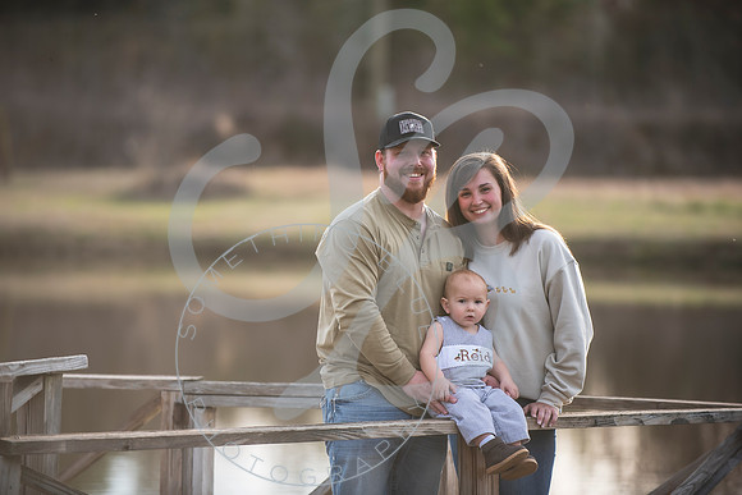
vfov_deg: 6.9
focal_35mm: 200
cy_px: 248
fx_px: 4123
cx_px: 371
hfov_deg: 10.3
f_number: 2.8
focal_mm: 200
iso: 100
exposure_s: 1/320
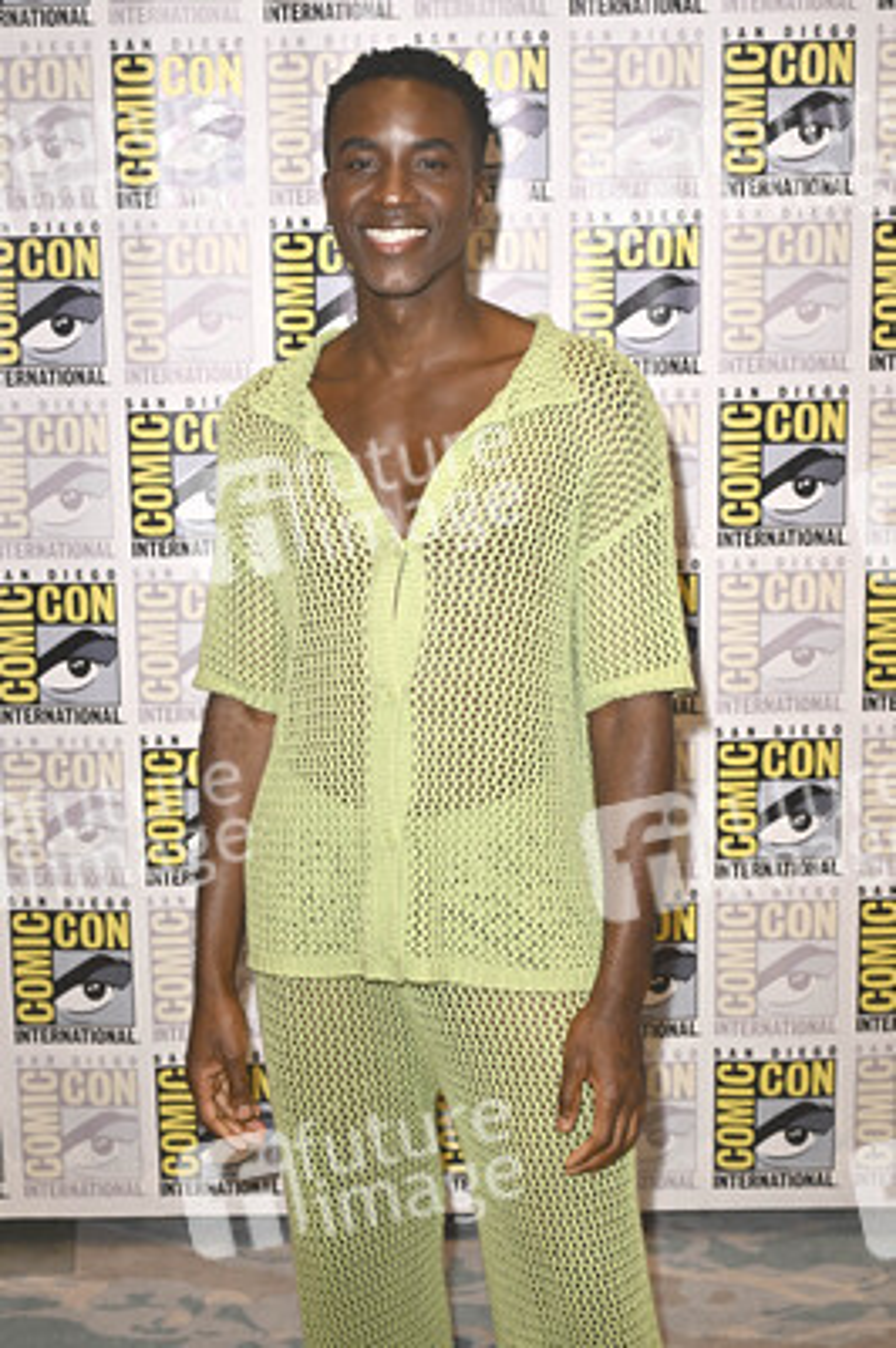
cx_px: 448
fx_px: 1832
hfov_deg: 27.5
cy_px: 674
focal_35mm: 49
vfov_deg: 40.4
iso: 2000
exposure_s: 1/250
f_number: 6.3
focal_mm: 49
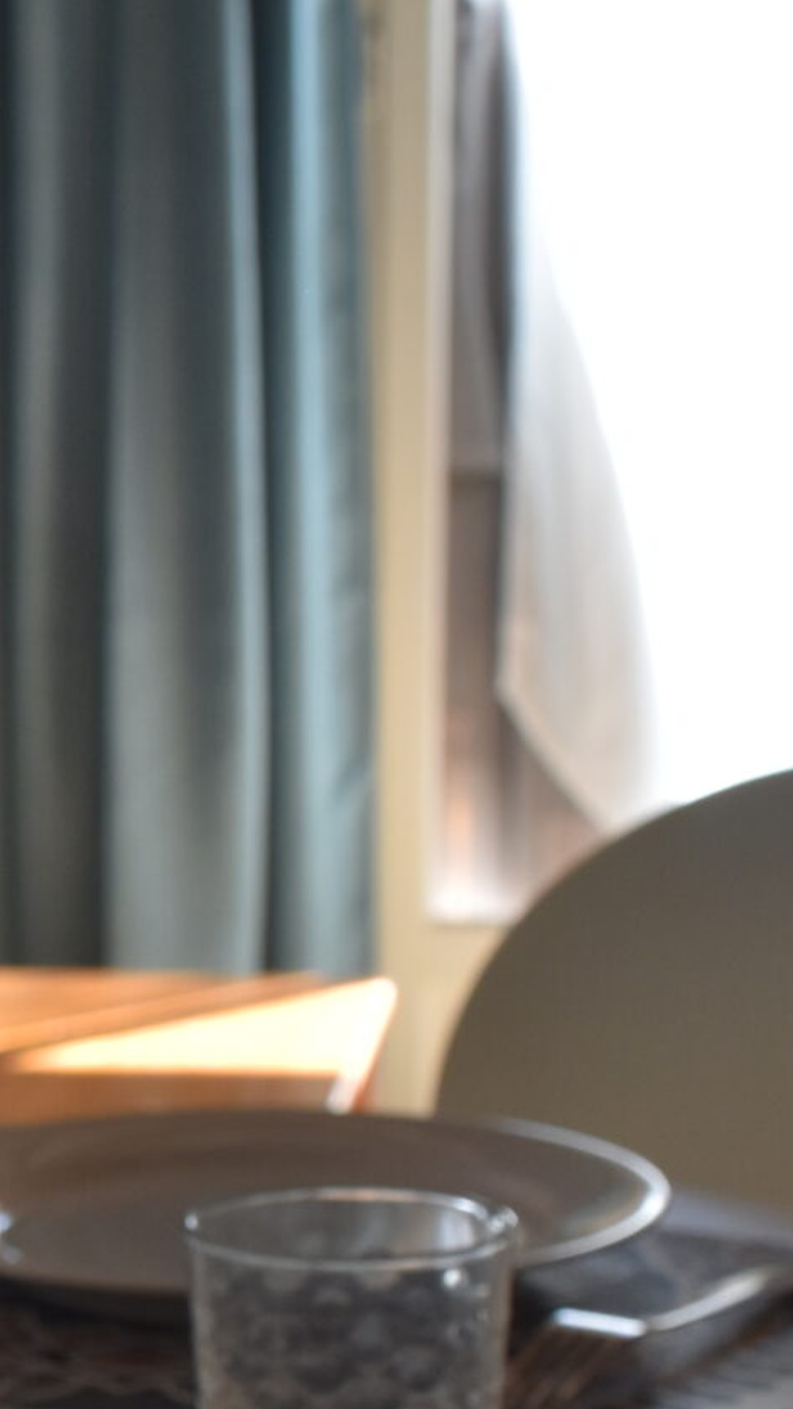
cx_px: -366
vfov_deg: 19.9
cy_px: 1155
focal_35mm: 106
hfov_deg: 11.0
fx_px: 3960
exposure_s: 1/160
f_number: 6.3
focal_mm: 22
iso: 400
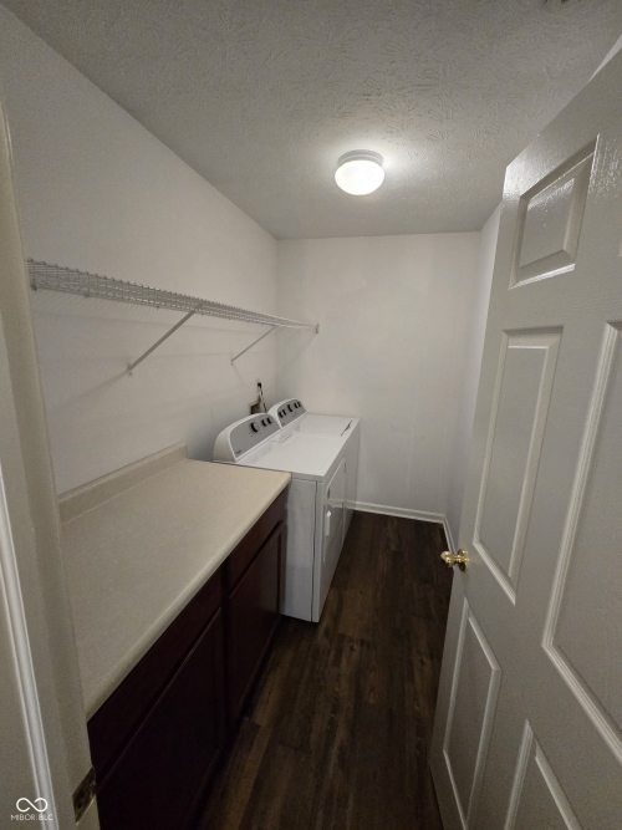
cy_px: 415
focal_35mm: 13
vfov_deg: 106.2
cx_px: 311
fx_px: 312
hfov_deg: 89.9
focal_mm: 2.2
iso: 640
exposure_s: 1/60
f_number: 2.2
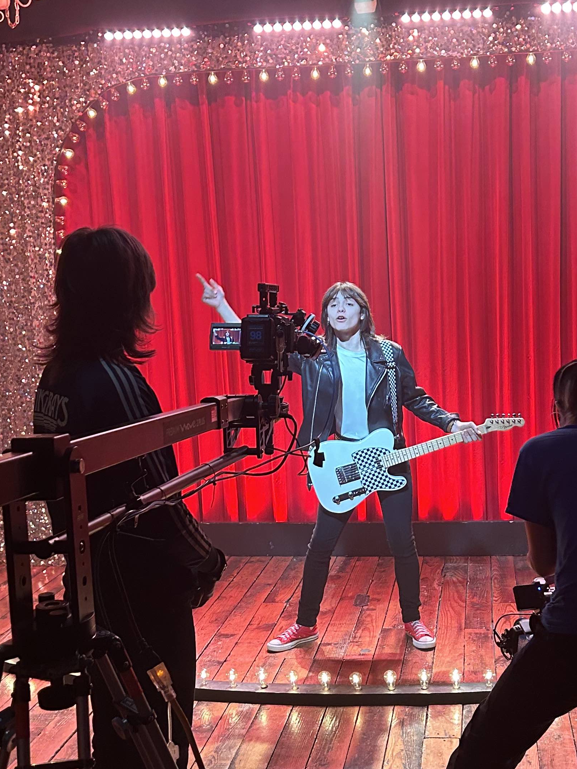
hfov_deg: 29.6
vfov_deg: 38.9
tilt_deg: -6.4
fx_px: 1089
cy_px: 395
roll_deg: +3.8
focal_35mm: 49
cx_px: 344
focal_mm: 5.7
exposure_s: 1/60
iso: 250
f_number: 1.5
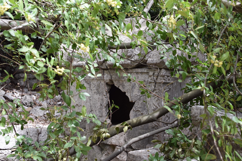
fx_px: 353
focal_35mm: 52
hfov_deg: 37.9
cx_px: 121
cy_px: 80
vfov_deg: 25.8
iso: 400
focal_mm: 35
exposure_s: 1/400
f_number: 4.5
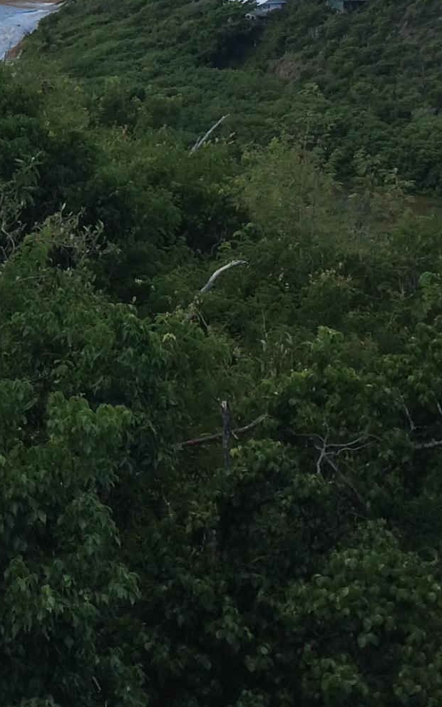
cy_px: -4
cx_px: -180
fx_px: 1792
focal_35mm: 93
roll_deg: +0.4
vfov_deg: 21.5
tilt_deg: -10.2
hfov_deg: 13.4
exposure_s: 1/2283
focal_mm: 4.15
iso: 32
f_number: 2.2
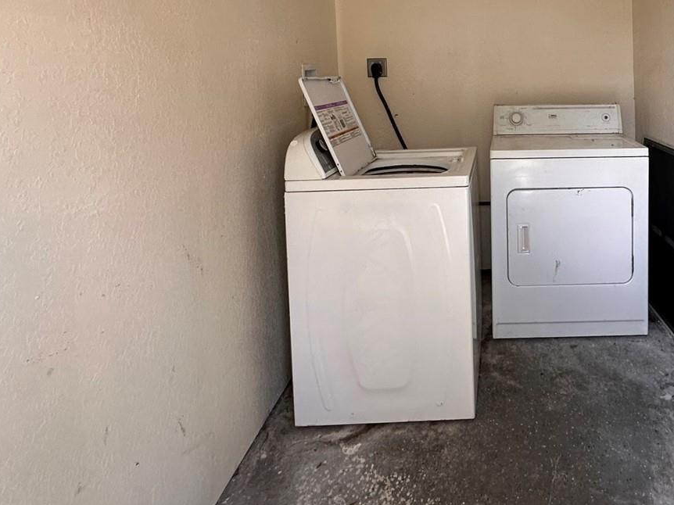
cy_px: 94
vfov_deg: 49.6
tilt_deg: -5.1
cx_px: 515
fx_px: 506
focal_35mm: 26
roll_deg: +1.3
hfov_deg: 62.9
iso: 125
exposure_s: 1/99
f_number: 2.2
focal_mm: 2.22
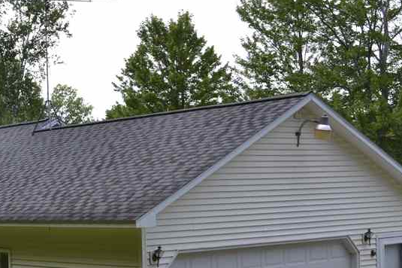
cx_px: 69
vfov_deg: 17.0
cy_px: 234
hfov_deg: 25.2
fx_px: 882
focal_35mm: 79
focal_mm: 22
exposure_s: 1/160
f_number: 6.3
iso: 100
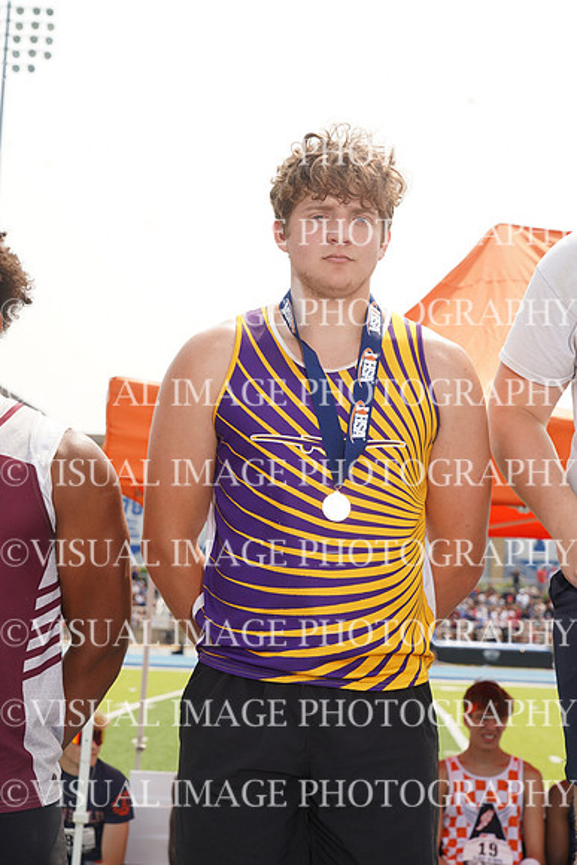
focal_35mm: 70
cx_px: 288
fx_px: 1682
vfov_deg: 28.8
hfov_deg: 19.5
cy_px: 432
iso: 100
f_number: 8
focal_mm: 70
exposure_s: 1/160
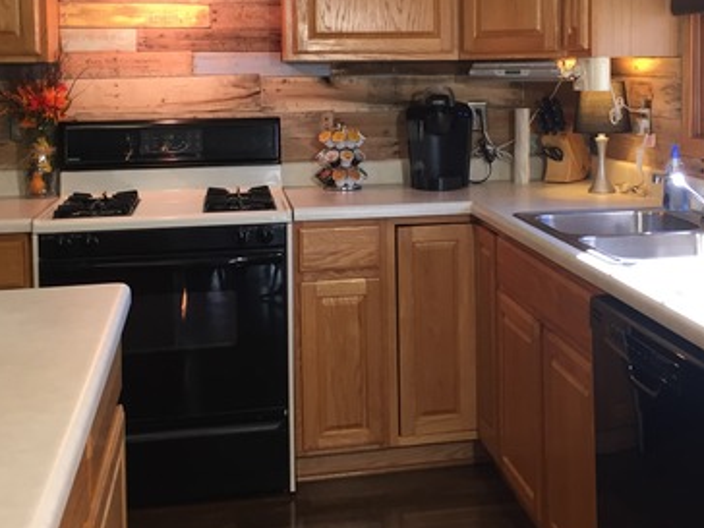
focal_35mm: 51
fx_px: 1037
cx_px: 456
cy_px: 118
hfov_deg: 37.2
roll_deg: +0.3
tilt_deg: -3.0
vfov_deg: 28.1
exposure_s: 1/30
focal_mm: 4.15
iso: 32
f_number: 2.2
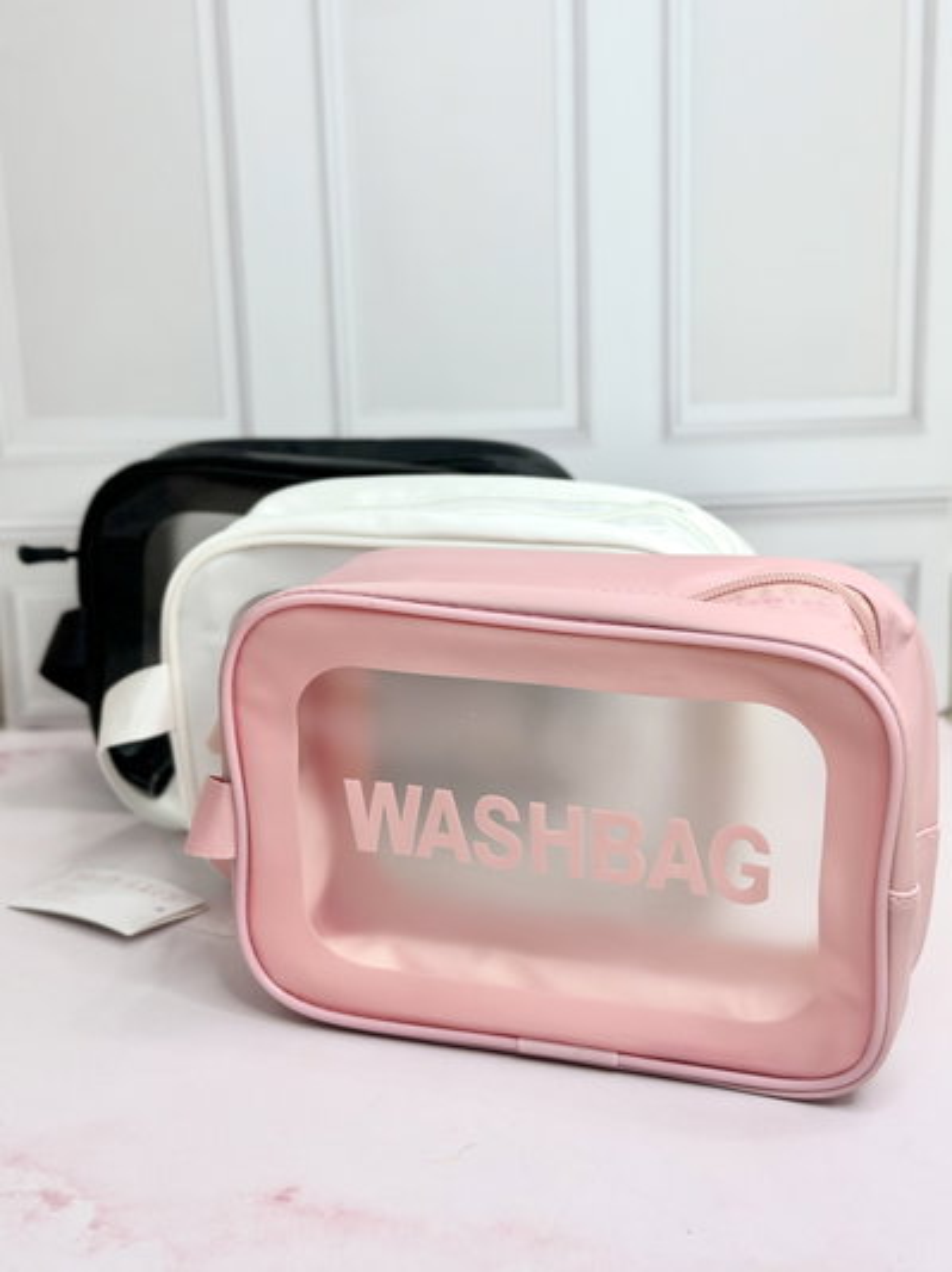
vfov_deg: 39.7
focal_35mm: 48
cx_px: 476
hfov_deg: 30.2
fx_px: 1762
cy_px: 636
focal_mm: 6.86
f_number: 1.78
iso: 100
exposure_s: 1/114
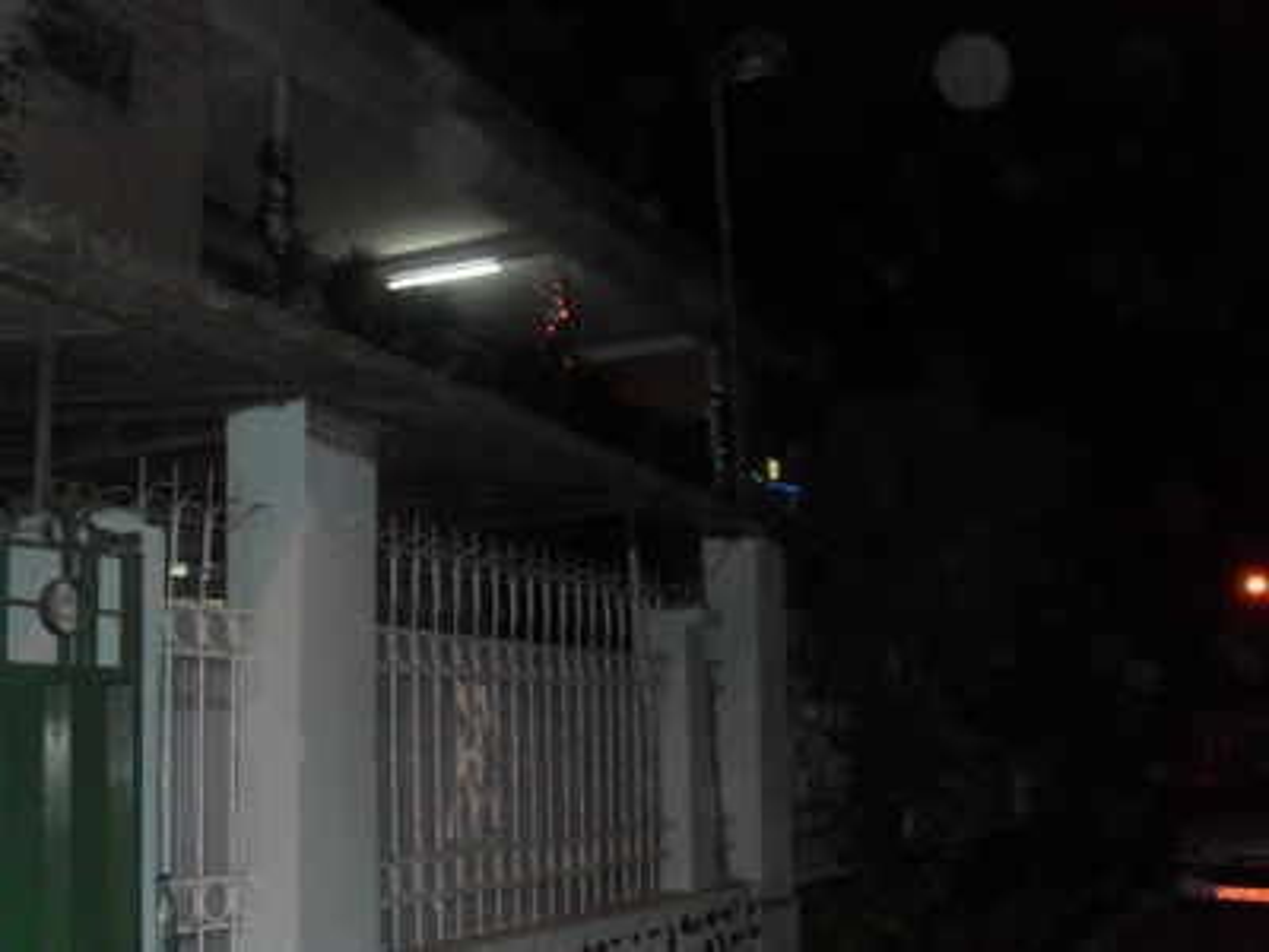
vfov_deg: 32.9
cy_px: 476
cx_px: 634
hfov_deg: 42.9
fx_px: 1613
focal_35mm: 44
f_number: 4.5
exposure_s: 1/45
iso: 400
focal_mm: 7.8
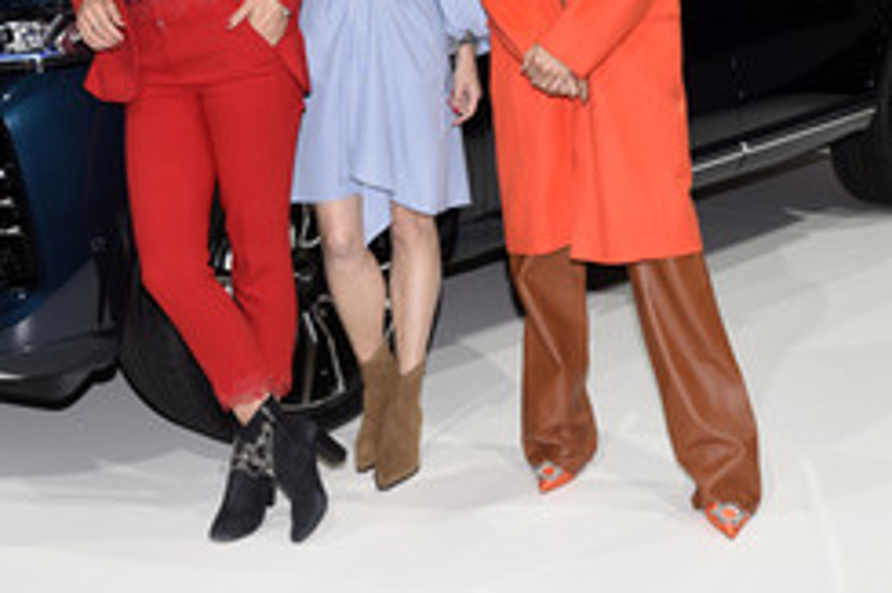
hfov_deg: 33.9
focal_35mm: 59
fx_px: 1461
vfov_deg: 22.5
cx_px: 384
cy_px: 76
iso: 400
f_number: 6.3
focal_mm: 32
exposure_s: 1/125
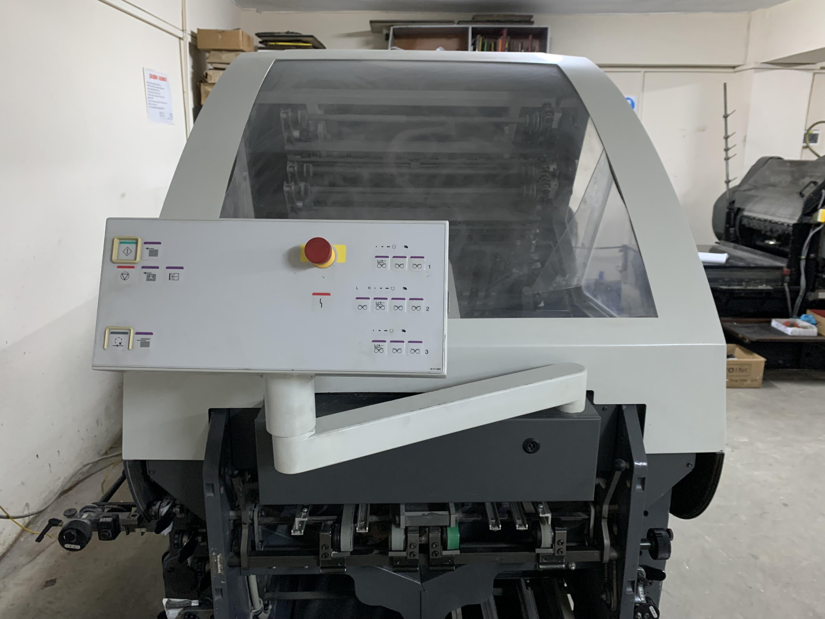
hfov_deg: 67.3
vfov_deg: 53.1
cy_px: 310
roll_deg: -0.7
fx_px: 620
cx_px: 412
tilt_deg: -13.5
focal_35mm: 26
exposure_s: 1/33
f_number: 1.8
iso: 320
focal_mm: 4.25
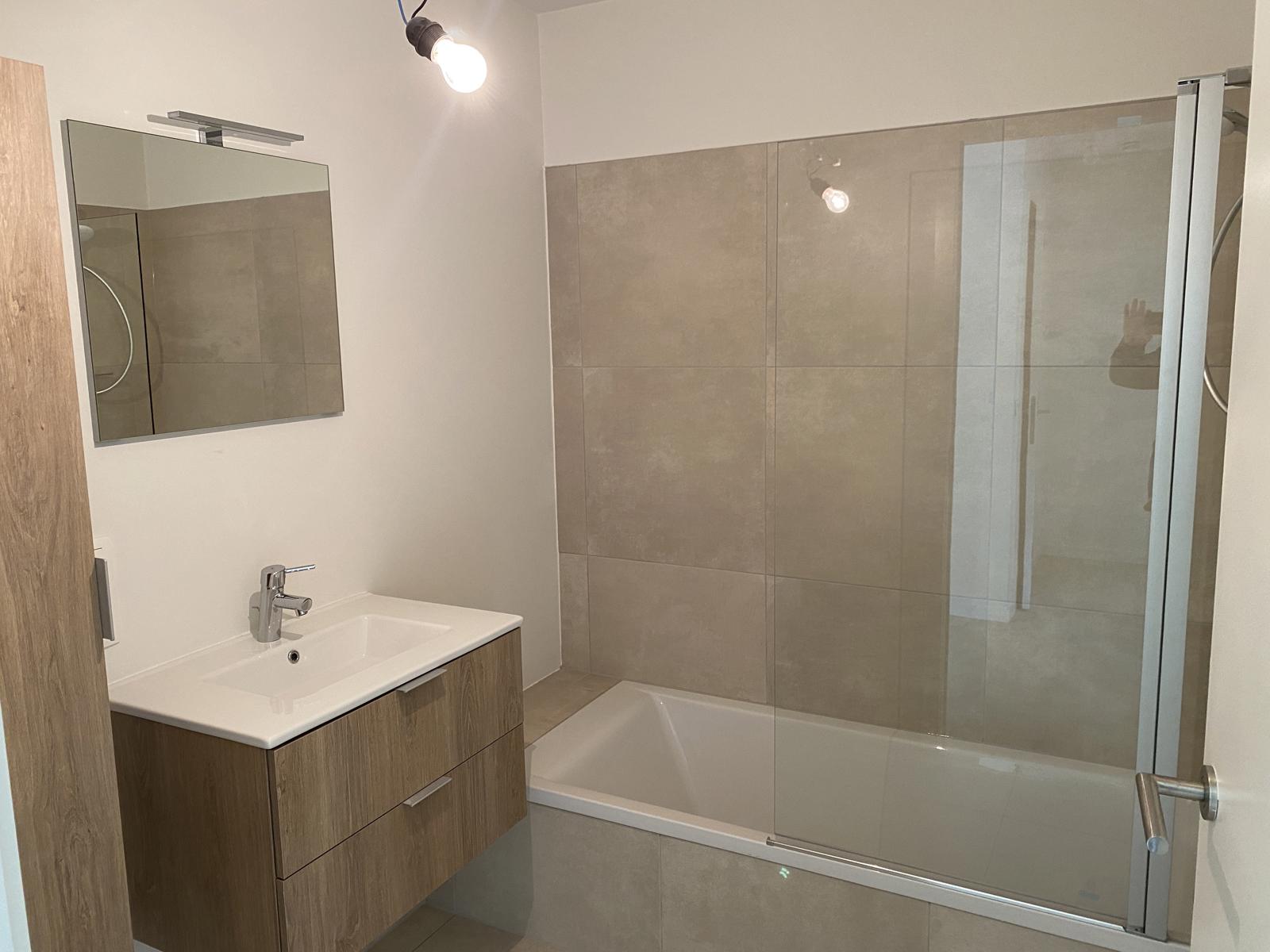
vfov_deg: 53.1
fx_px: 954
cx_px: 635
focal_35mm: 26
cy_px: 476
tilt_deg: -8.9
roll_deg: +1.9
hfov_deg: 67.3
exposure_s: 1/50
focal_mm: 4.25
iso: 160
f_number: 1.8
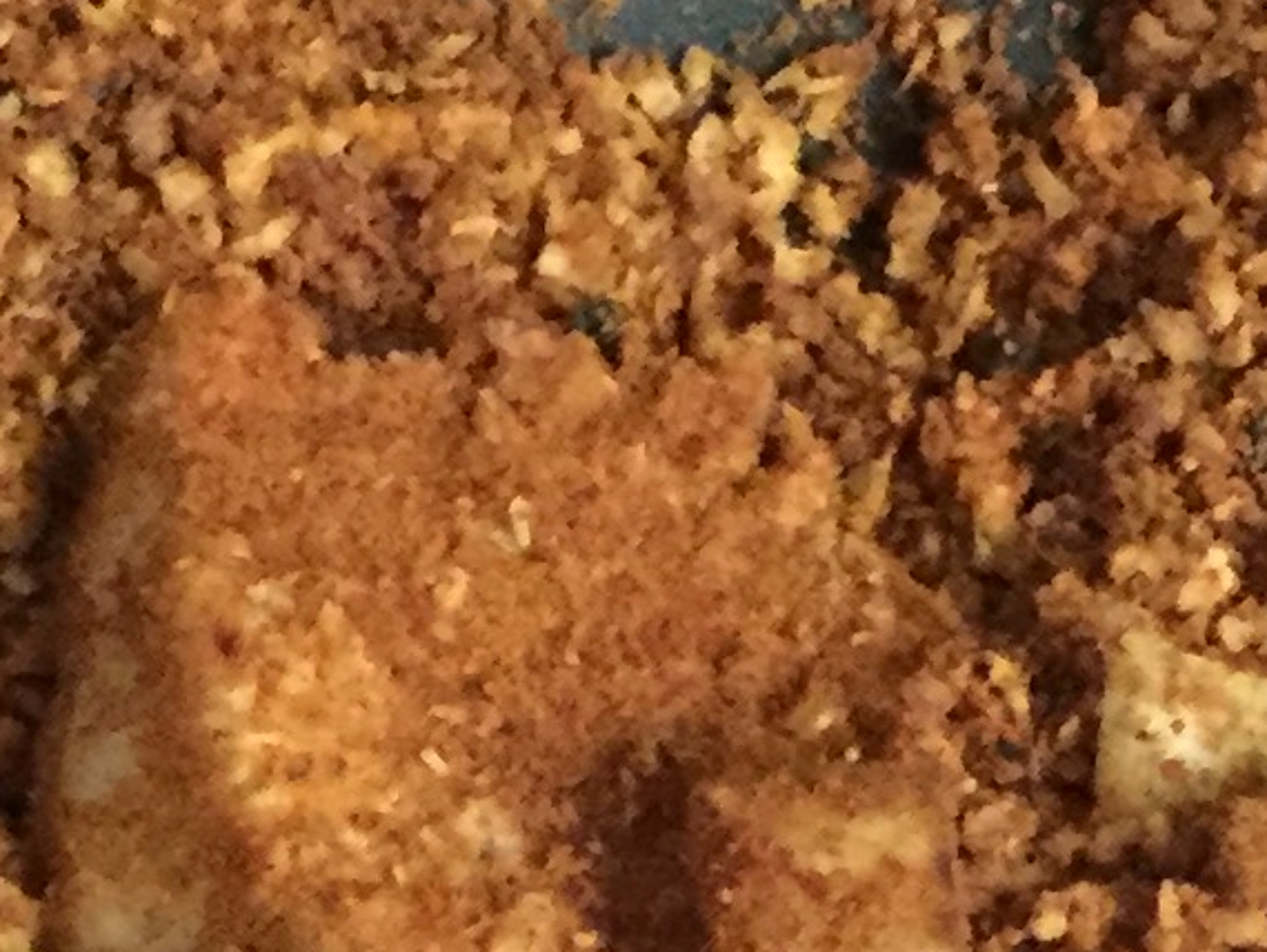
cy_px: 1653
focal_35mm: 166
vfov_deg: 8.6
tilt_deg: -60.2
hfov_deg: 11.7
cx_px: 1347
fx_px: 6078
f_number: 2.2
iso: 1000
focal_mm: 4.15
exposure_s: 1/17
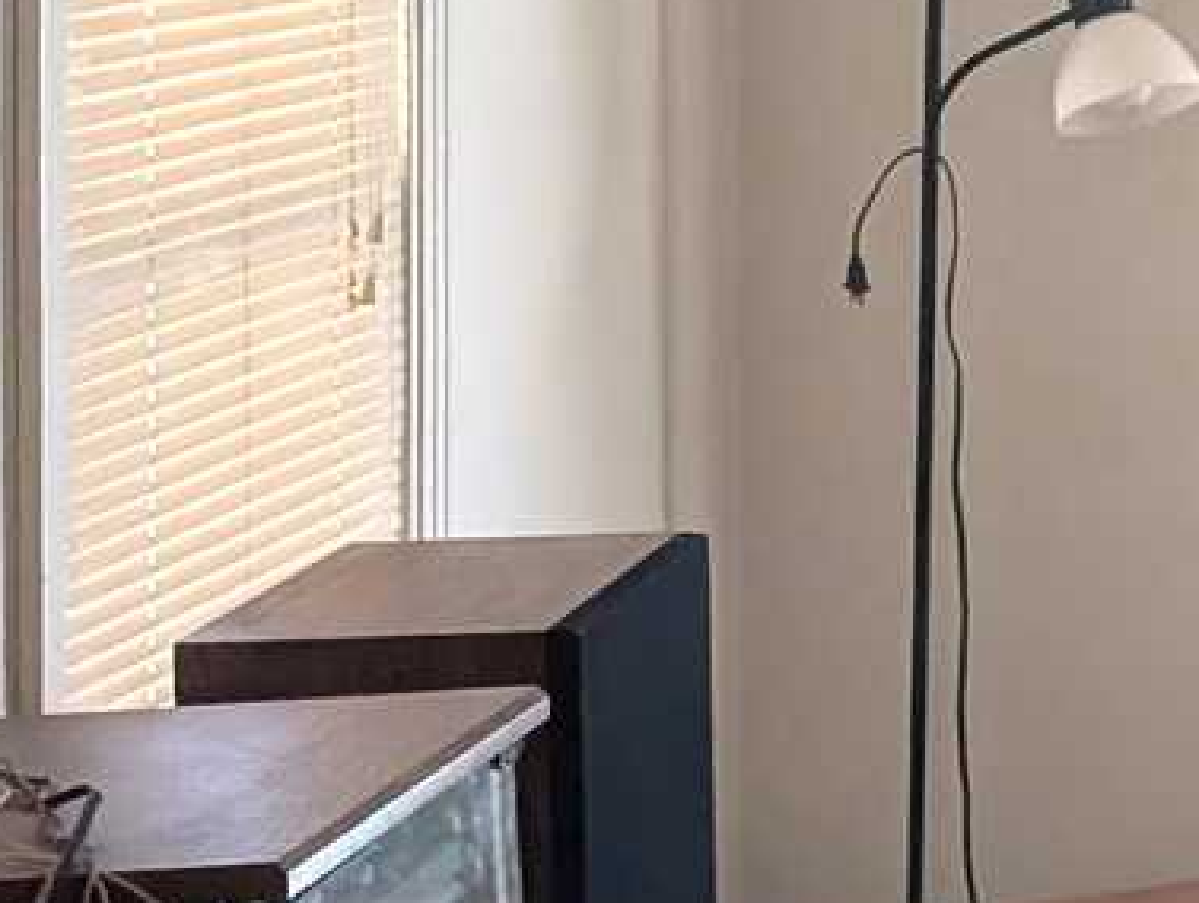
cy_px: -124
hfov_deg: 13.3
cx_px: 2309
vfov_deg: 11.3
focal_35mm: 130
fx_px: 4510
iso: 23
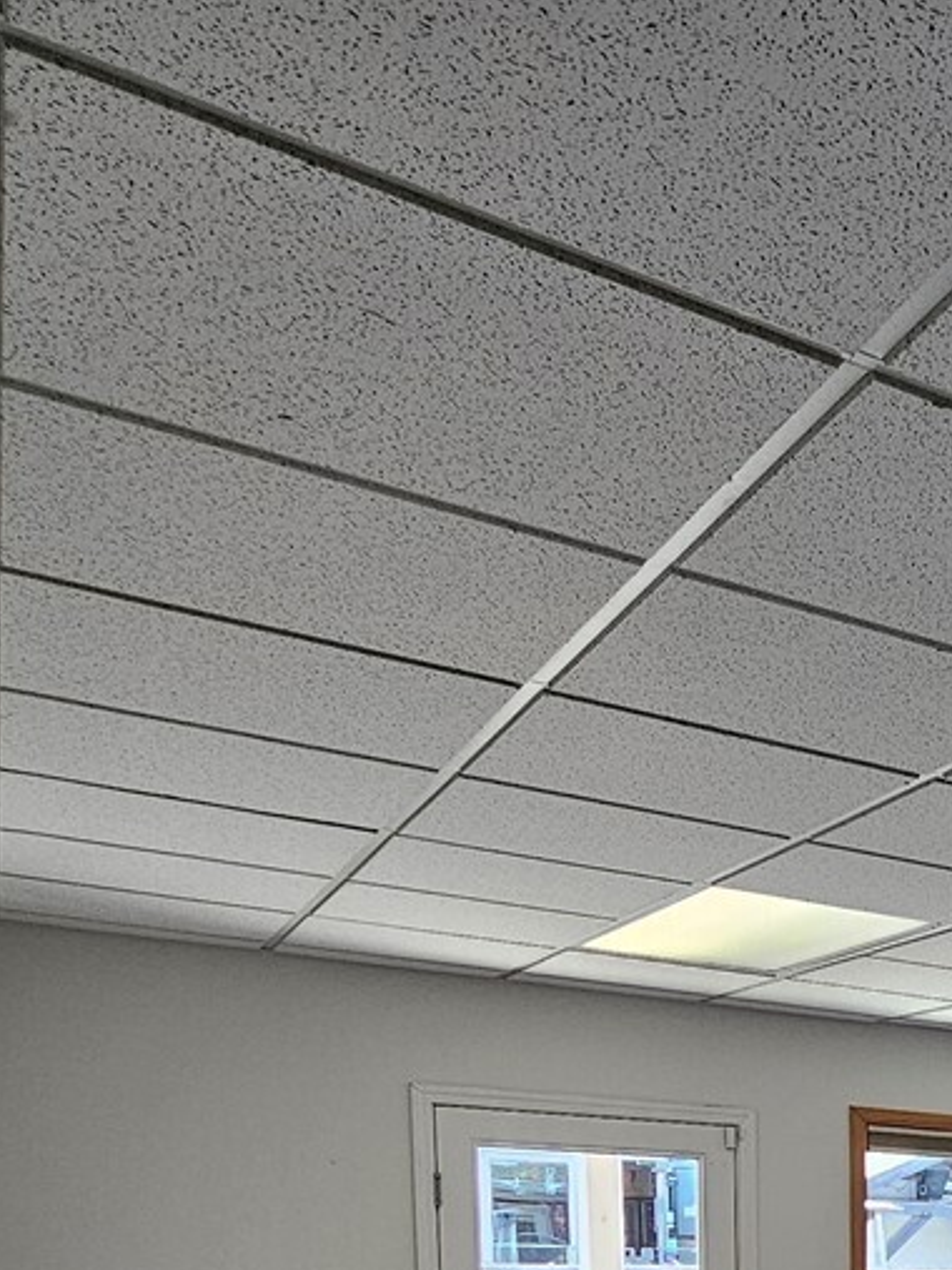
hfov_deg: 25.7
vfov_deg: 37.2
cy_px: 1448
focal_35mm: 41
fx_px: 1504
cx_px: 1443
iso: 64
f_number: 2.2
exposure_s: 1/60
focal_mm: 2.2
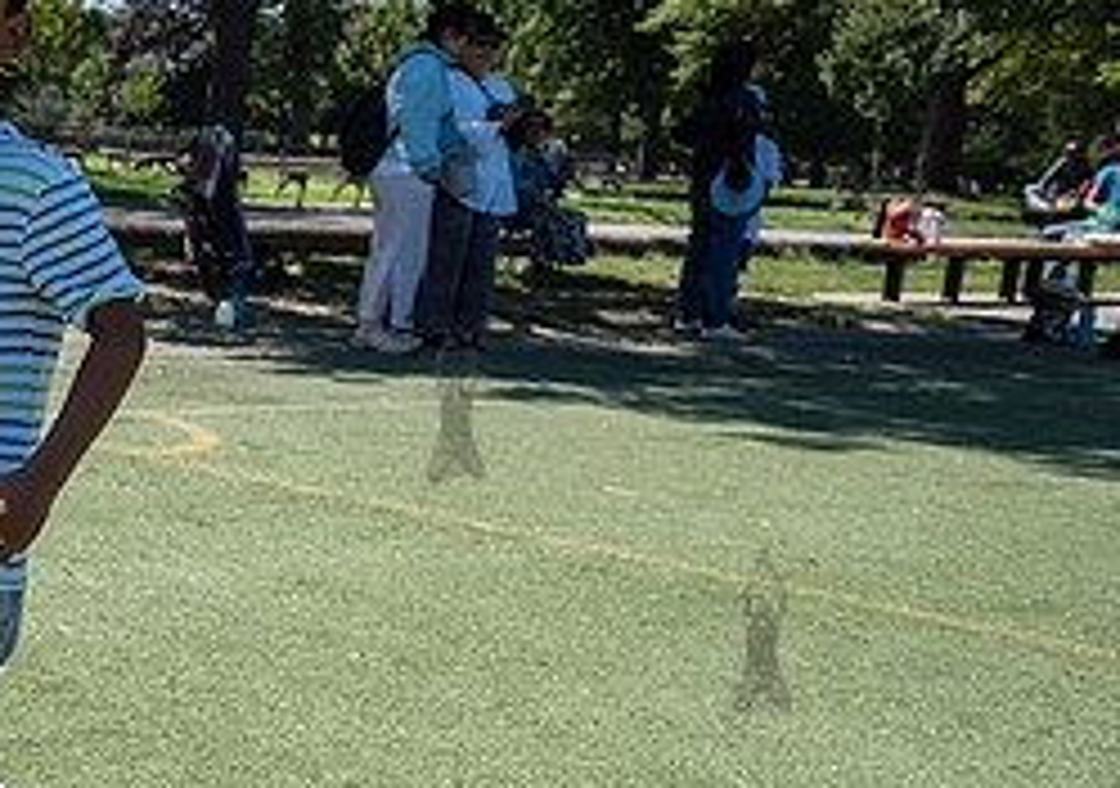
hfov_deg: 24.6
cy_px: 531
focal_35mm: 69
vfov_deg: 20.4
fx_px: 2183
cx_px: -377
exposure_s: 1/1250
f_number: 4
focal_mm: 24
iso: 200
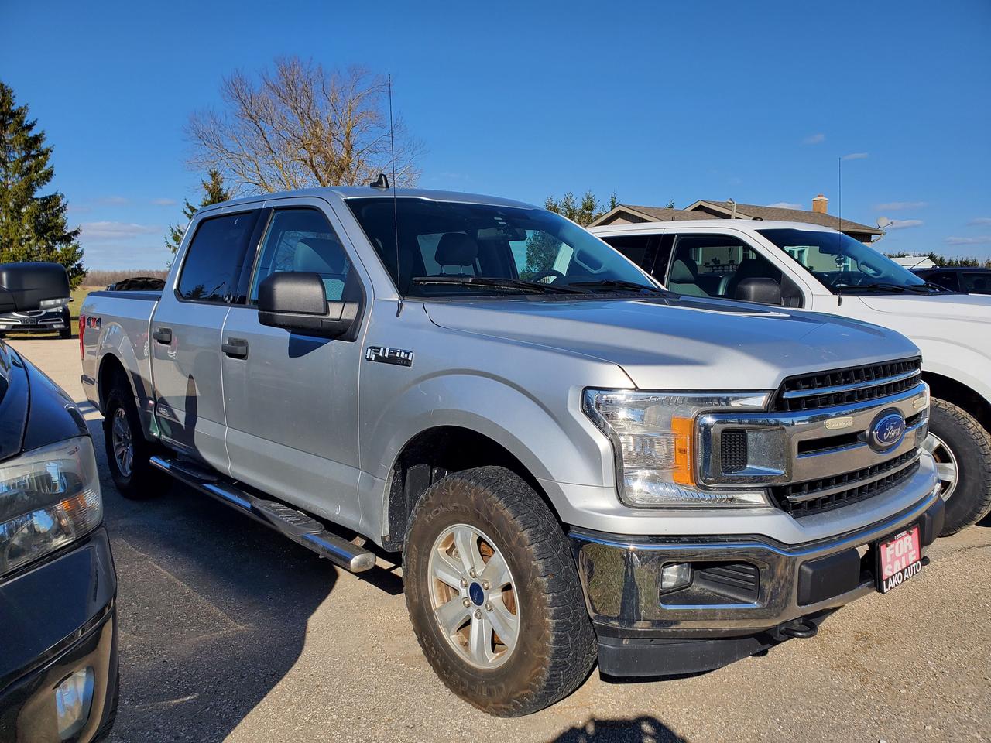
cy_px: 372
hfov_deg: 67.3
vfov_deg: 53.1
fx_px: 744
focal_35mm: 26
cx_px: 496
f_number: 2.4
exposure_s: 1/1930
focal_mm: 4.3
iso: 50
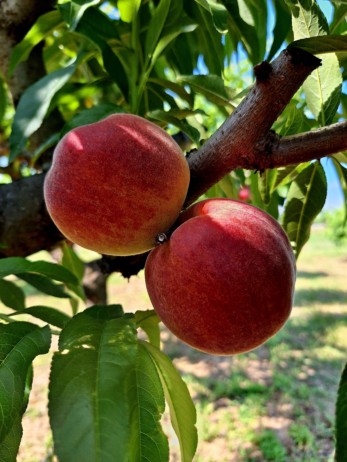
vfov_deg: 73.9
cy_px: 231
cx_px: 174
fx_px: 307
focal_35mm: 23
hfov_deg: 58.9
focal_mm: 5.54
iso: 40
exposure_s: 1/400
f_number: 1.8
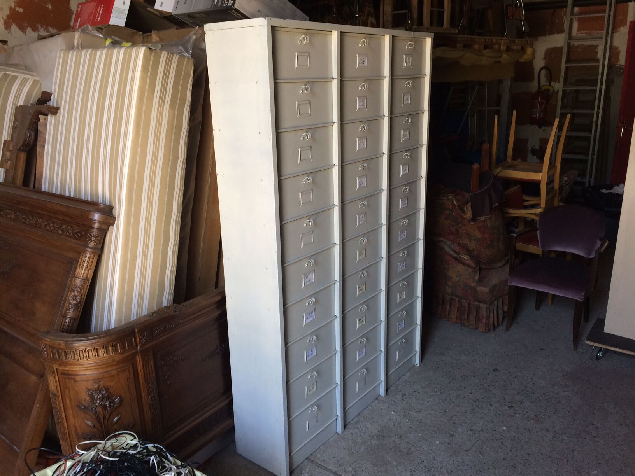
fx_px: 532
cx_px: 318
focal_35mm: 29
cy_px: 238
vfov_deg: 48.2
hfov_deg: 61.7
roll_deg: +2.4
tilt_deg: -16.4
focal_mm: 4.15
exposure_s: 1/30
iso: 32
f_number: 2.2
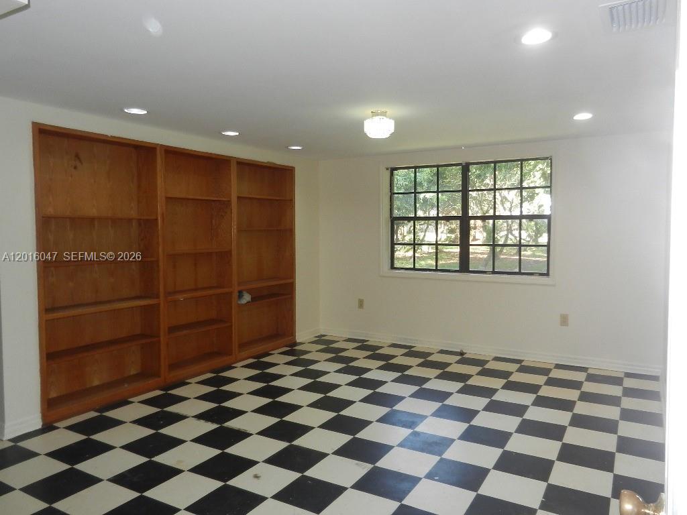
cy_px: 258
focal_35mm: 25
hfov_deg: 69.4
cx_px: 344
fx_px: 496
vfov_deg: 54.9
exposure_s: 1/30
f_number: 3.5
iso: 200
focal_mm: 4.5
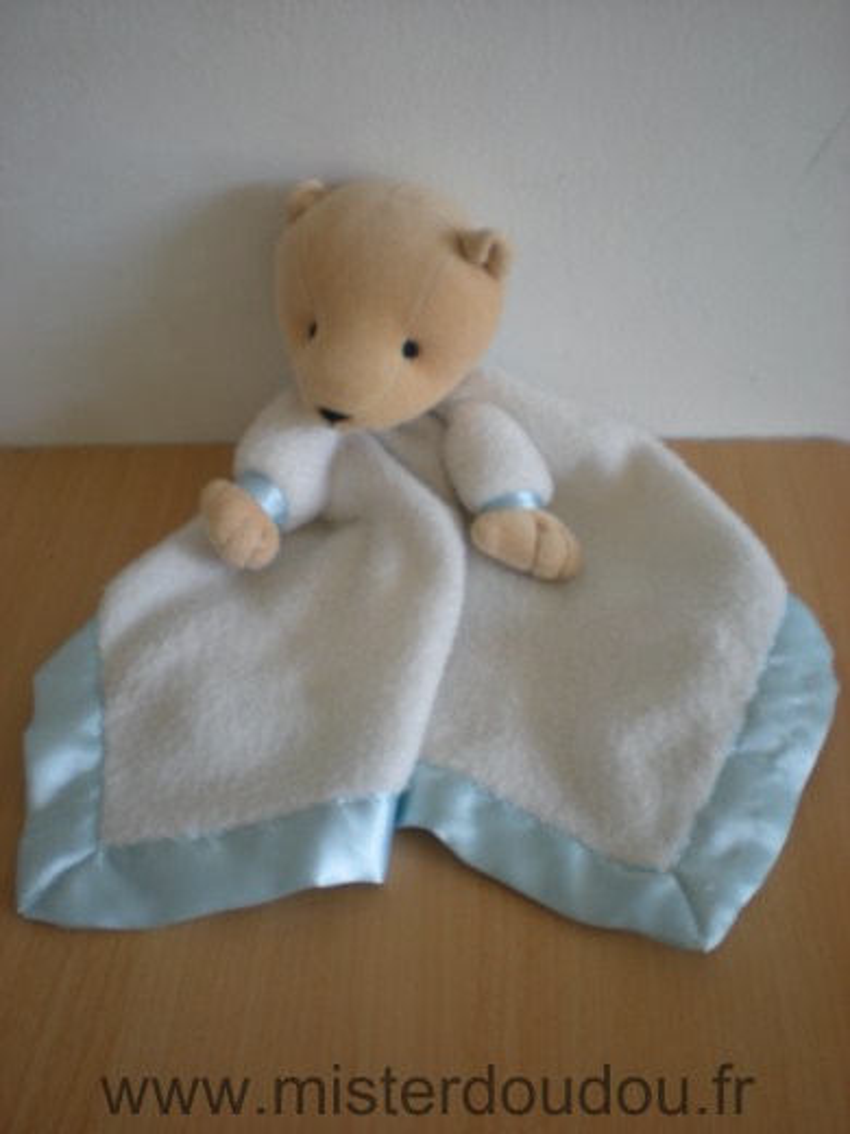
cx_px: 425
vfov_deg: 49.0
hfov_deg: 37.7
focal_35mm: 38
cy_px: 567
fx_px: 1244
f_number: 3.1
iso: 64
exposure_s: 1/15.5
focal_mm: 6.3
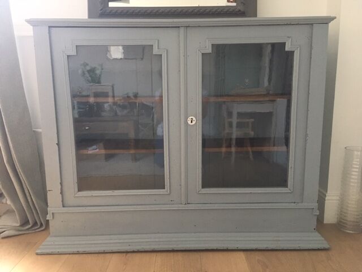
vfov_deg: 48.2
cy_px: 136
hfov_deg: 61.7
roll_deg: +0.8
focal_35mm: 29
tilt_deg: -8.6
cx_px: 181
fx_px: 303
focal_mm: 4.15
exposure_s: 1/17
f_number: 2.2
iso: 200
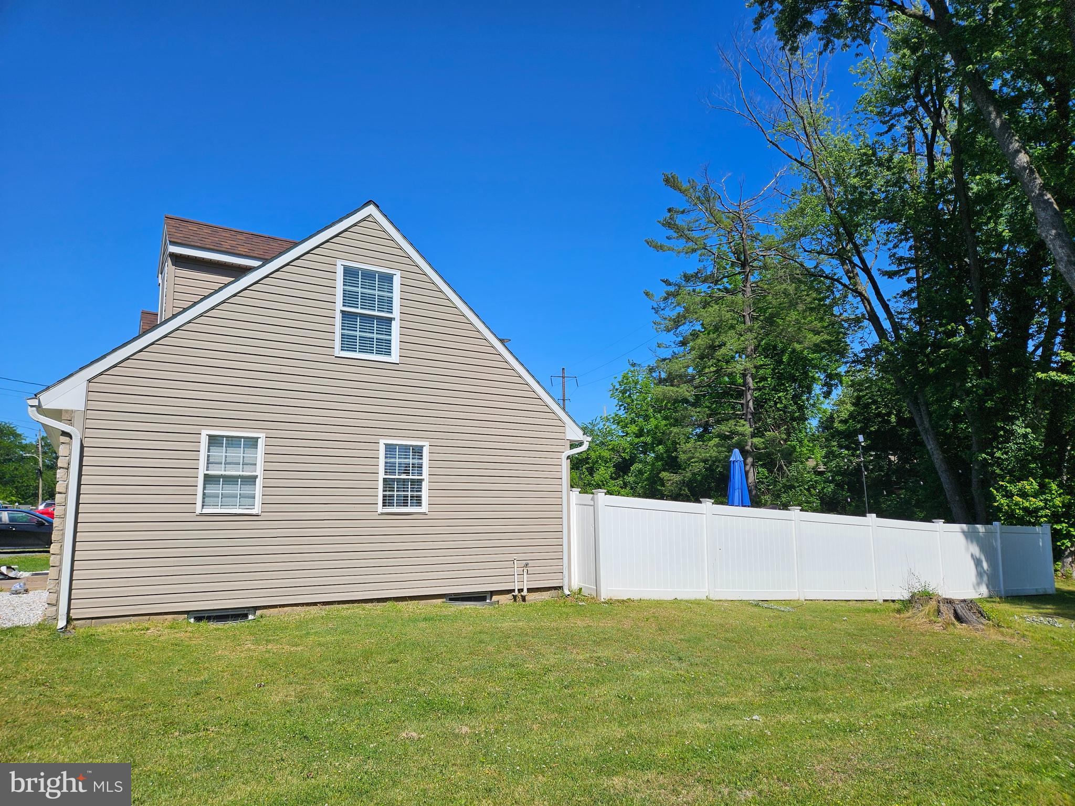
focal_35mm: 23
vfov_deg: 58.9
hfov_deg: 73.9
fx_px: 714
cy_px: 403
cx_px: 538
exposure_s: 1/3211
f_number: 1.8
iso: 25
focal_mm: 5.4
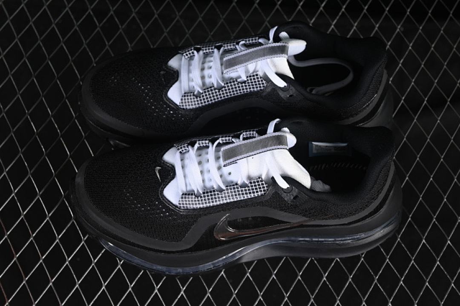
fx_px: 958
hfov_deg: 27.0
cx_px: 230
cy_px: 153
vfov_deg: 18.2
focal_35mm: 75
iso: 160
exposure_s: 1/50
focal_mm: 50
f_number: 6.3
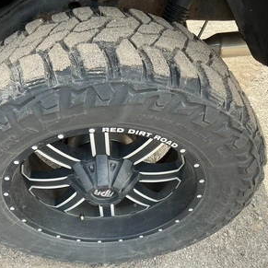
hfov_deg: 48.1
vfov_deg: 48.4
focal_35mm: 34
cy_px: 135
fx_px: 298
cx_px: 105
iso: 32
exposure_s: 1/172
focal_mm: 3
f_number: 1.8
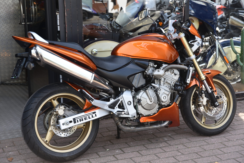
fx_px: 475
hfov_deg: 28.8
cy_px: 82
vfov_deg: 19.5
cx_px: 122
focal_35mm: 70
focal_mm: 70
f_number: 4.5
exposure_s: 1/80
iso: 100
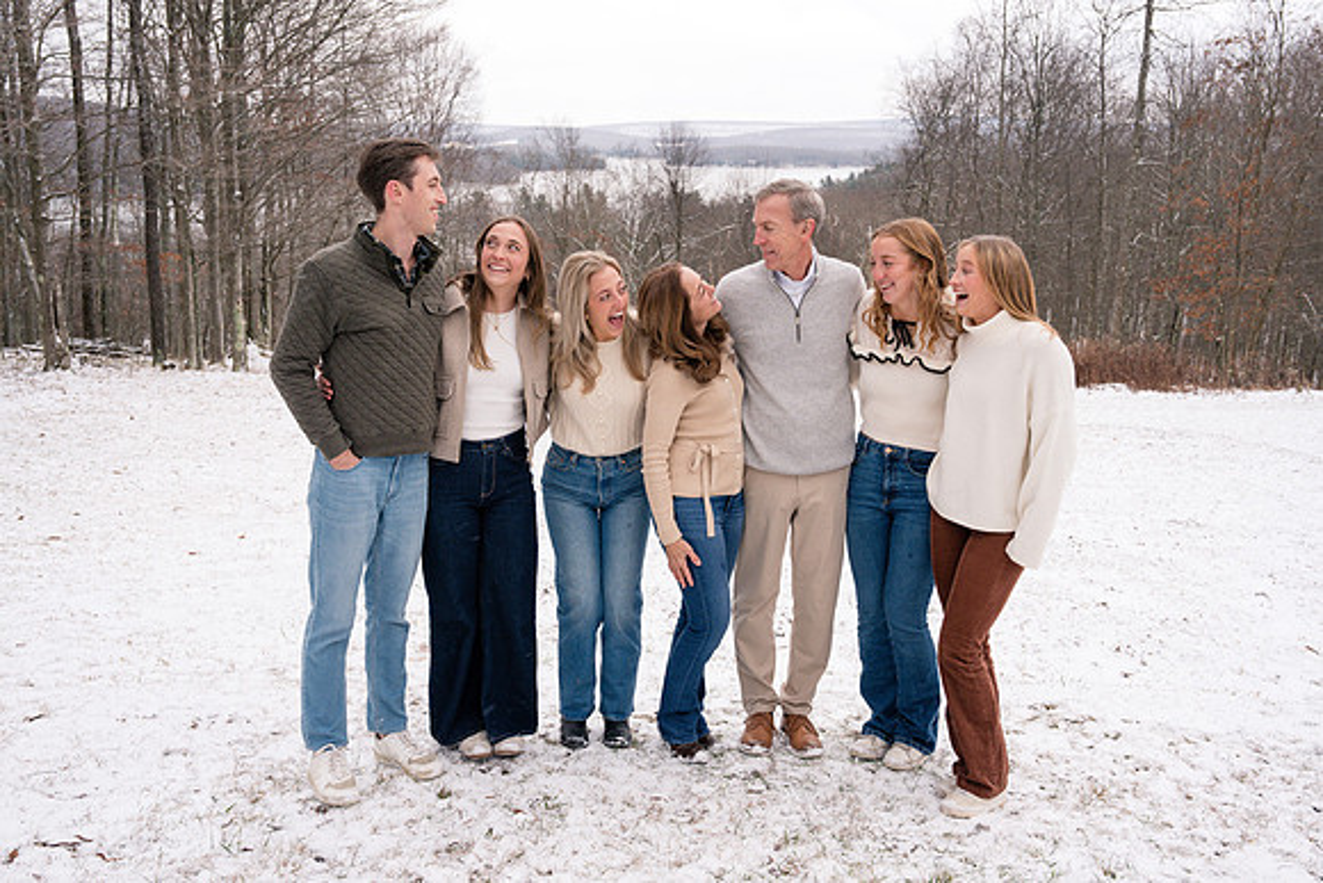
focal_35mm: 34
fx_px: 1250
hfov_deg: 55.8
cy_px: 442
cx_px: 662
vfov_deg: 38.9
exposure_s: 1/250
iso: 400
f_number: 6.3
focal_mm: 34
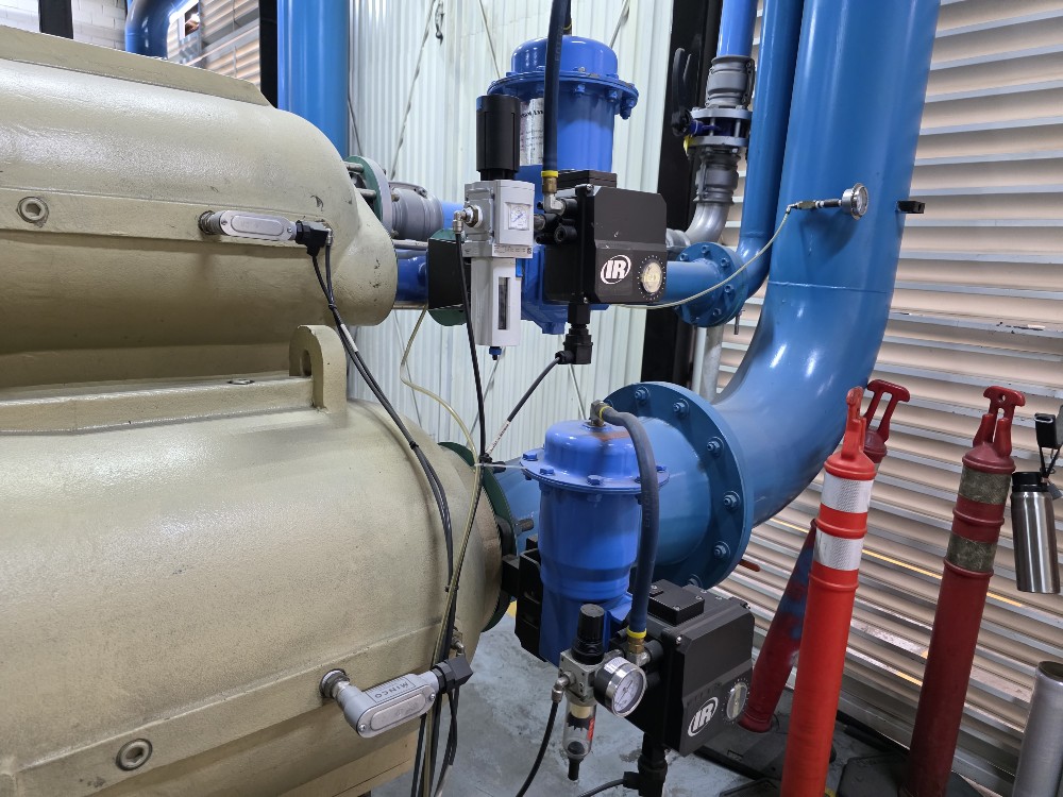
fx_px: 706
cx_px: 532
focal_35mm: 23
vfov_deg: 58.9
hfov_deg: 73.9
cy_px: 398
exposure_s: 1/120
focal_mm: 6.3
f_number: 1.7
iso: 800
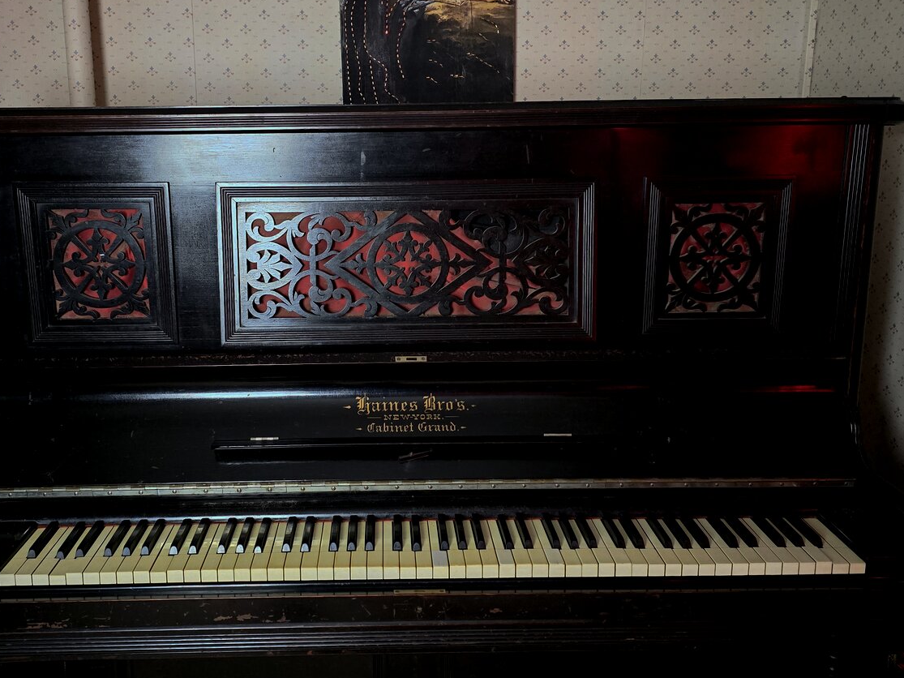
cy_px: 294
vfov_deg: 42.8
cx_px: 377
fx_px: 862
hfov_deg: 55.1
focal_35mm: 33
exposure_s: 1/40
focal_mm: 6.3
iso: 1600
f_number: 1.7
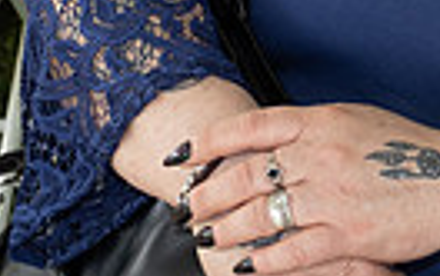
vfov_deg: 6.5
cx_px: 823
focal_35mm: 197
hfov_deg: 10.0
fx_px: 2366
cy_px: -224
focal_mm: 29.2
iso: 500
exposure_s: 1/250
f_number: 4
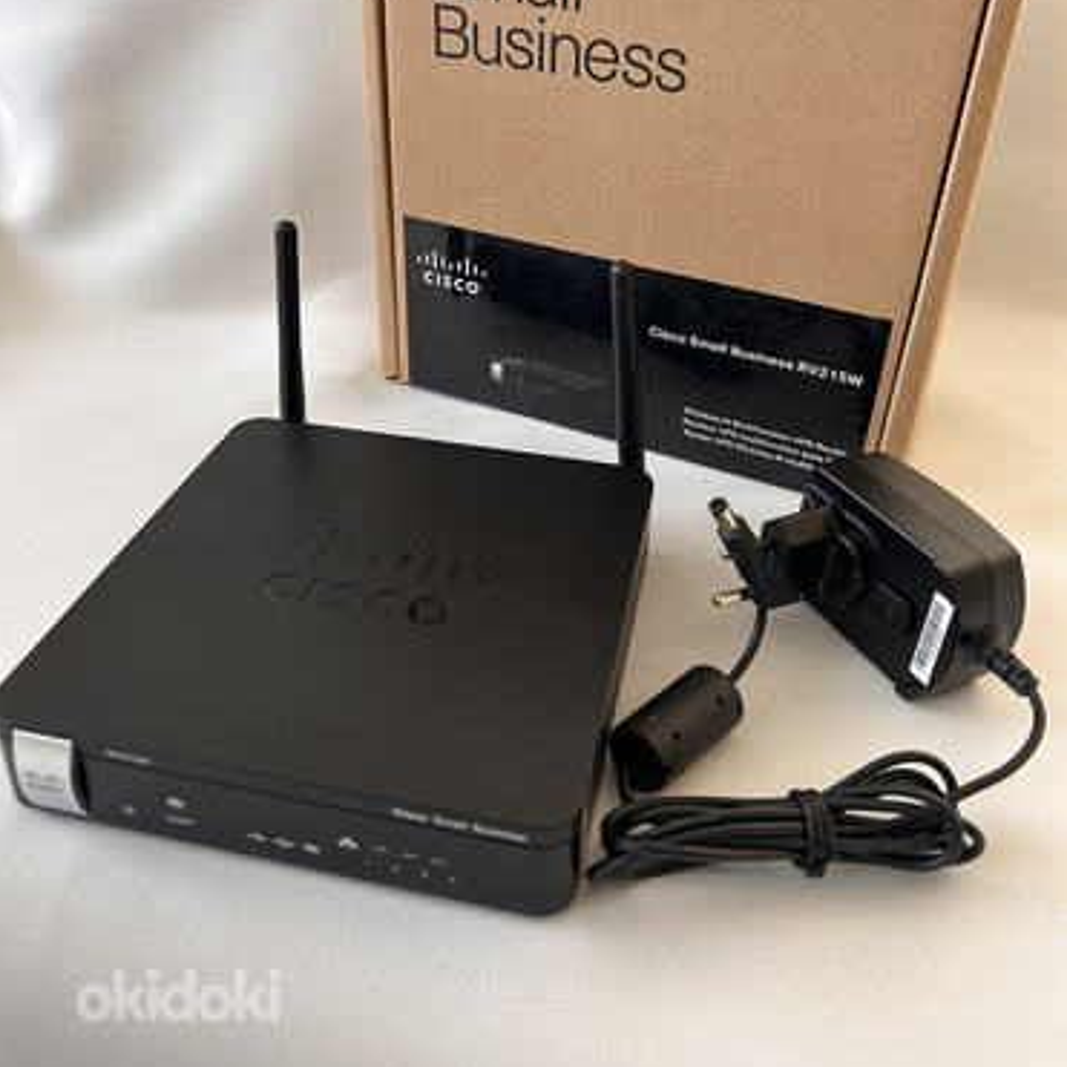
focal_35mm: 31
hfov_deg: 52.5
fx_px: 1081
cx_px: 534
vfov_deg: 51.8
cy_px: 377
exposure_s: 1/86
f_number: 1.5
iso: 125
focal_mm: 5.7
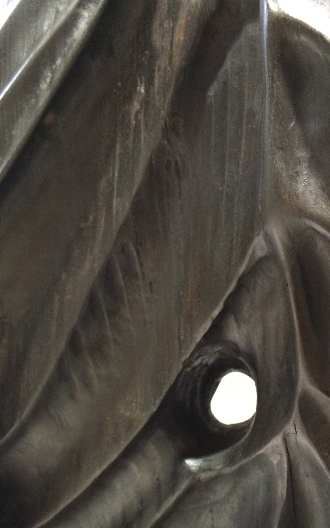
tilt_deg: -3.7
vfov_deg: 42.4
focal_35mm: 46
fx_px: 662
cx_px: 183
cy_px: 382
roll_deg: +0.0
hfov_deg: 28.0
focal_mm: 4.15
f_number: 2.2
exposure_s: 1/15
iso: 500
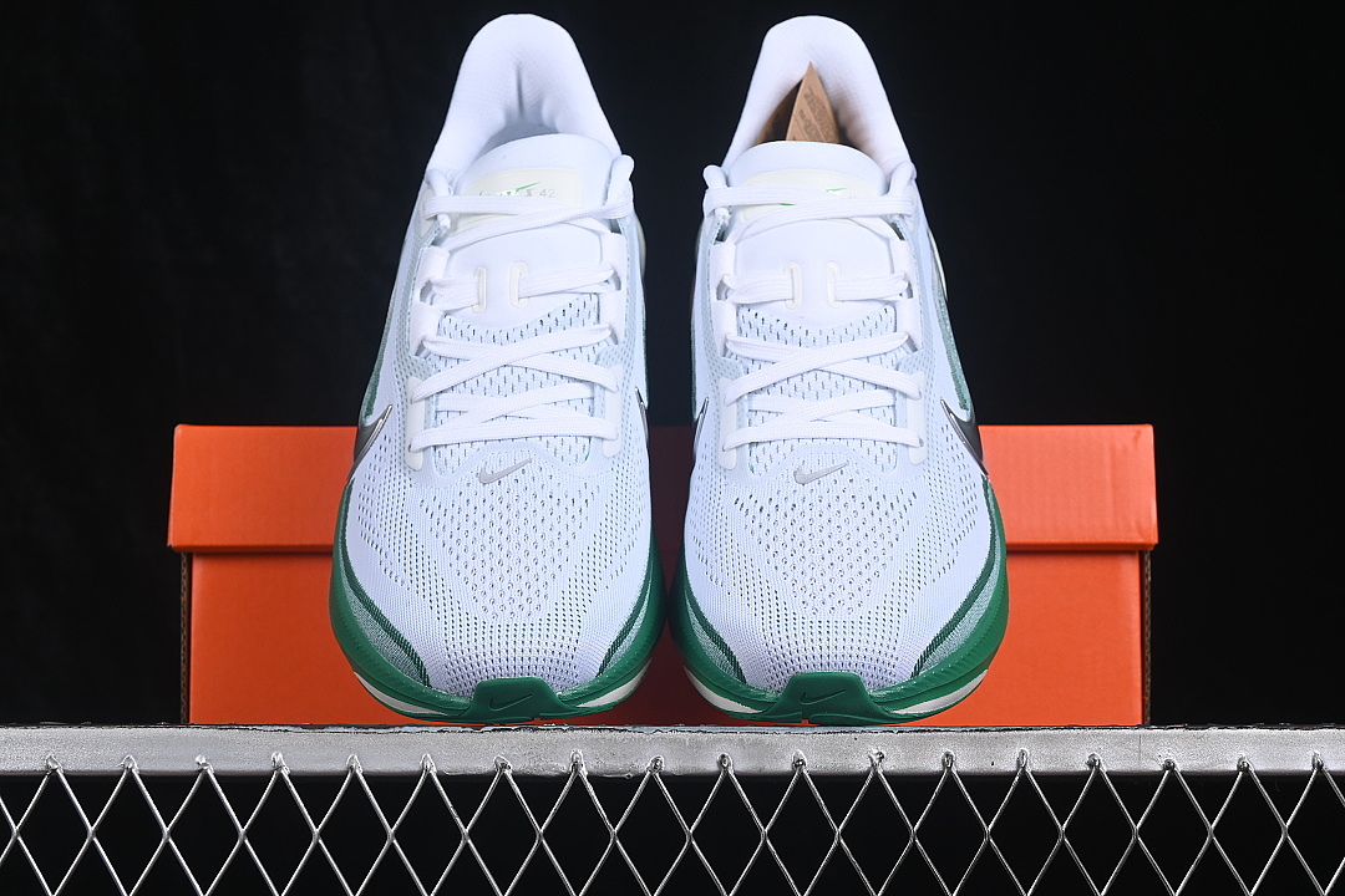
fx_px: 2802
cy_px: 448
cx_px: 672
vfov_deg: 18.2
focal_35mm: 75
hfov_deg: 27.0
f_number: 8
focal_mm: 50
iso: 160
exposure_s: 1/80
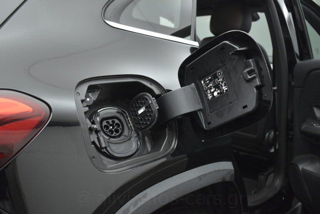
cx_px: 160
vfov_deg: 36.9
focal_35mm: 36
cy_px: 107
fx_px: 320
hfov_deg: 53.1
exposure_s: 1/80
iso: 1600
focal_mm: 24
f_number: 4
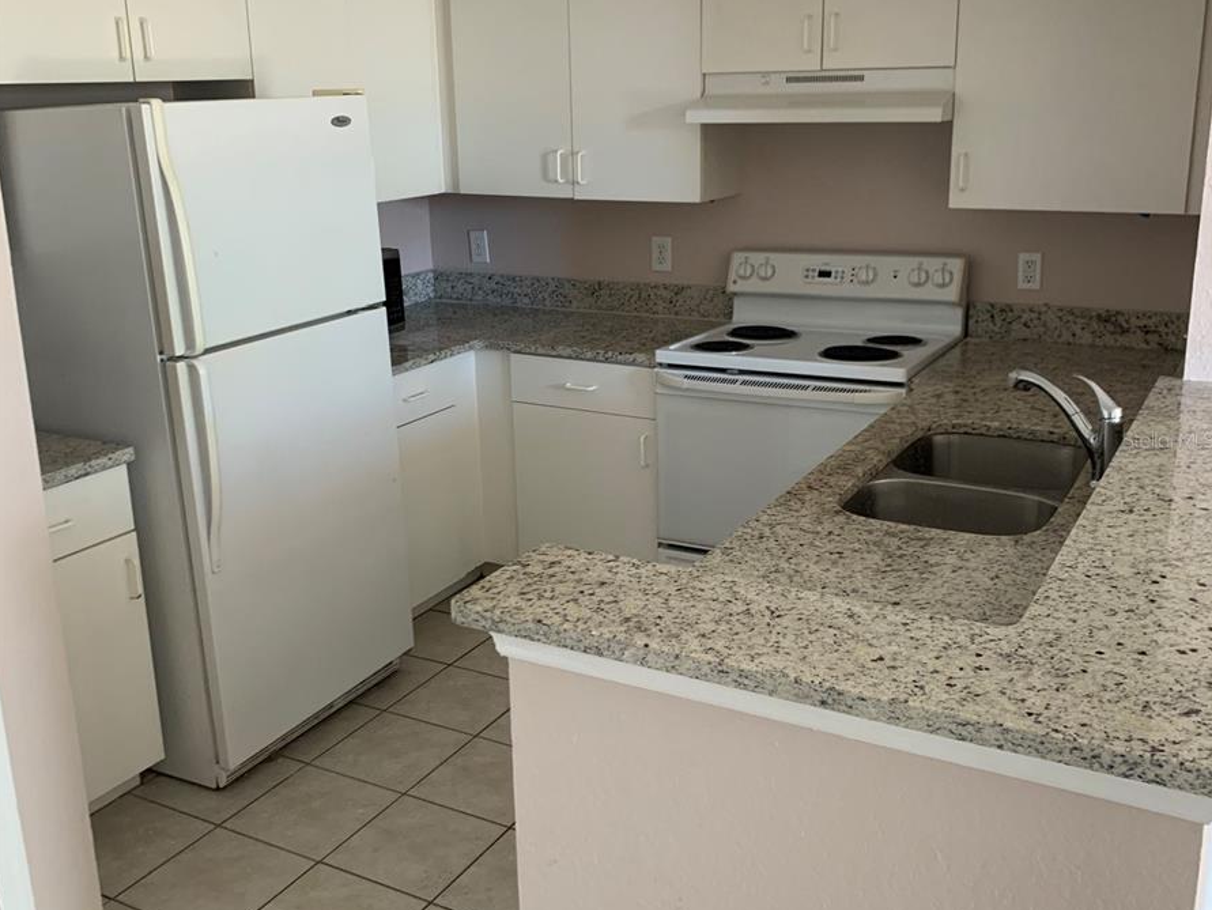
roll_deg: +1.4
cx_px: 607
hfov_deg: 52.6
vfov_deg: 40.7
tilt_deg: -15.2
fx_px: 1226
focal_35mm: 35
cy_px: 439
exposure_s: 1/60
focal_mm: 4.25
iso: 200
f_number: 1.8
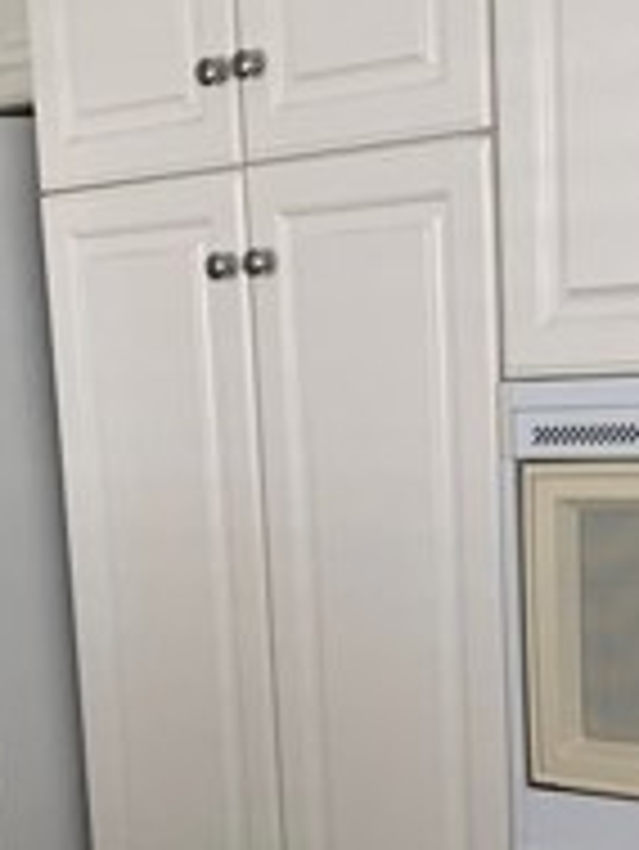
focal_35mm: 88
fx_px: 2163
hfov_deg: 16.6
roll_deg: +5.3
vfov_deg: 21.5
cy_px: 850
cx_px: 94
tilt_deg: -12.6
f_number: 1.8
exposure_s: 1/119
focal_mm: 4.25
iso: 100
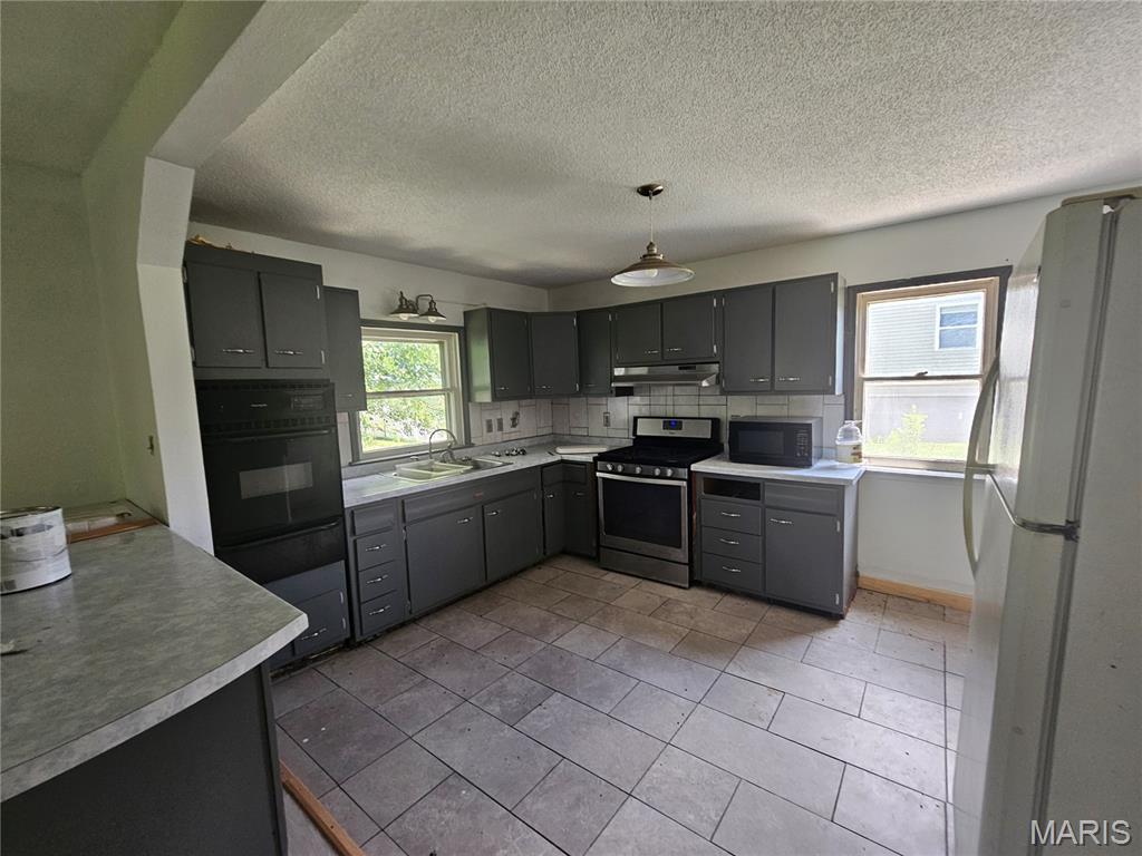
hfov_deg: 106.2
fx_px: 429
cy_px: 428
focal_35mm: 13
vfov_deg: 89.9
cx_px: 571
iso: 160
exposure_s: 1/60
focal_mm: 2.2
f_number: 2.2
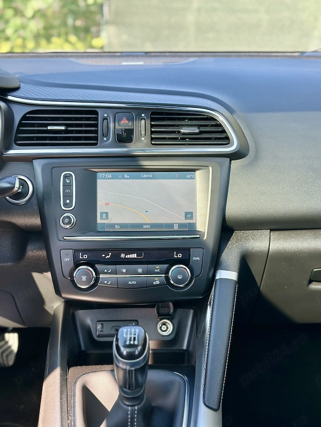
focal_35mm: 48
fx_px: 593
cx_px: 160
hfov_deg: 30.3
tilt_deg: -20.1
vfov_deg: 39.7
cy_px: 214
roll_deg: -1.1
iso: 100
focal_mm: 6.86
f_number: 1.78
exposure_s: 1/248
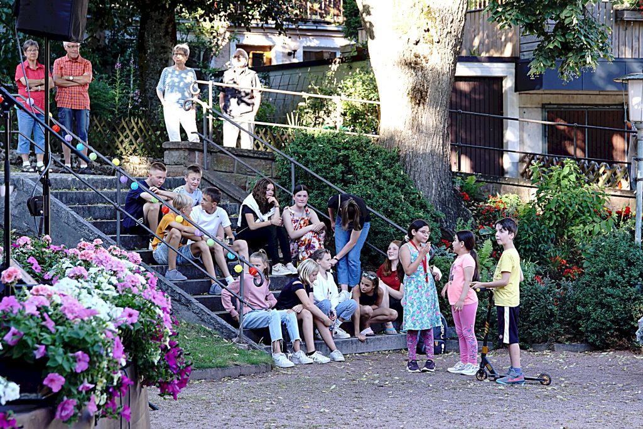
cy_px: 214
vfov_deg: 12.2
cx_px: 322
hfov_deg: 18.2
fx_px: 2010
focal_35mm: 112
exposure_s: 1/100
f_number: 5.6
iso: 400
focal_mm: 75
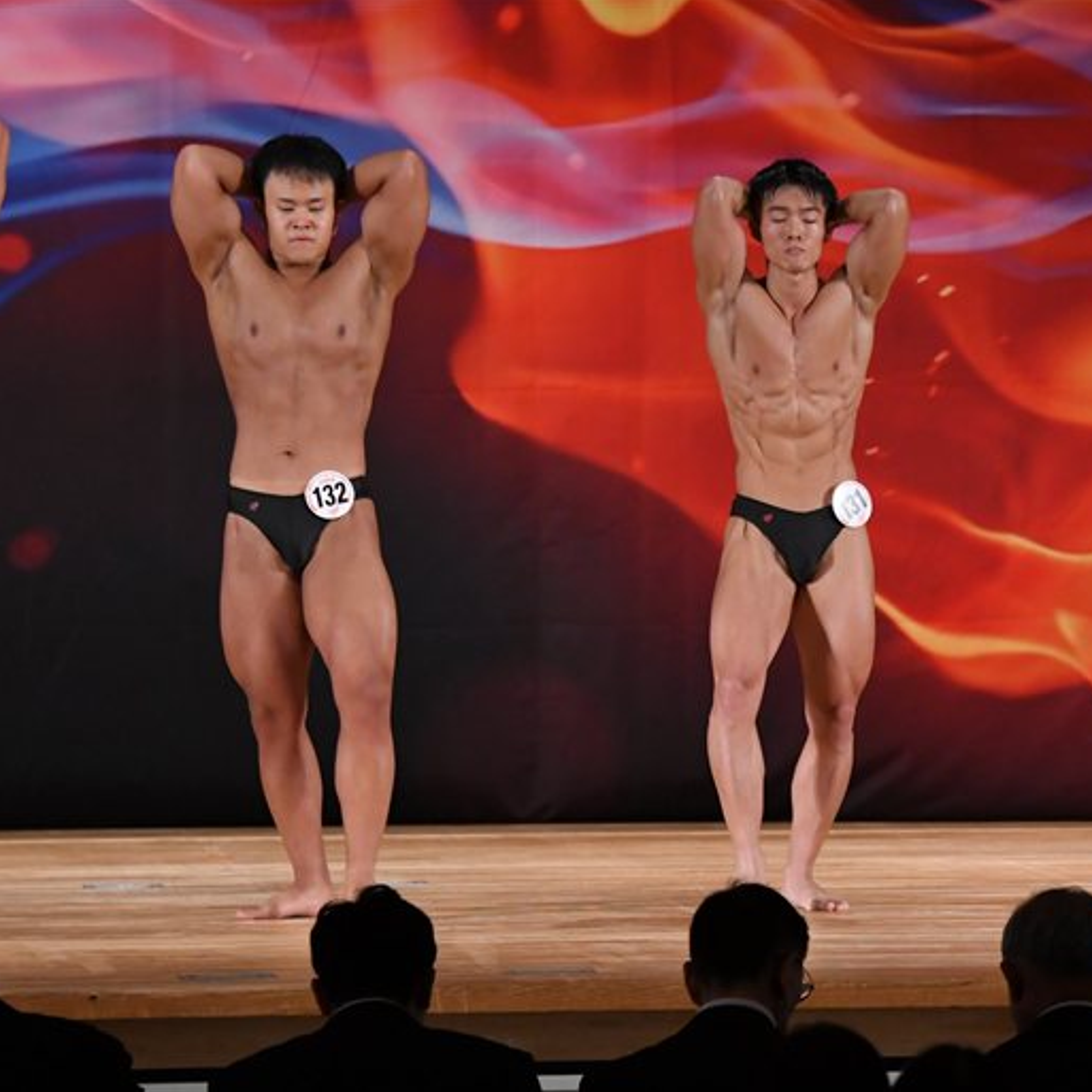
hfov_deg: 6.8
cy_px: 545
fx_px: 9244
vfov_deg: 6.8
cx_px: 789
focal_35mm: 259
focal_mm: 135
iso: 3200
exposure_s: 1/400
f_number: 5.6
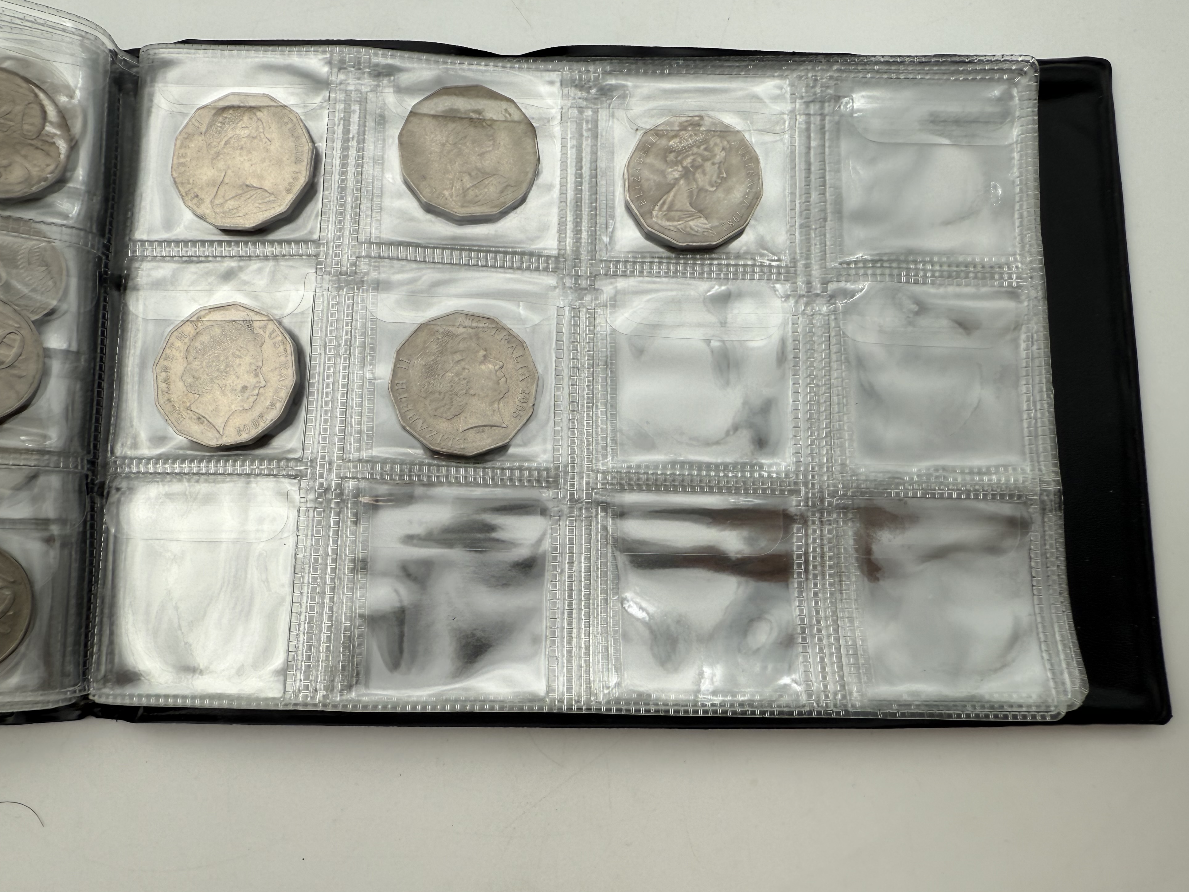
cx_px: 600
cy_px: 441
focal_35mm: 25
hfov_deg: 69.4
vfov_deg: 54.9
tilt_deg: -82.1
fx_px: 859
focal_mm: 2.22
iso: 40
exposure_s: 1/280
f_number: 2.2
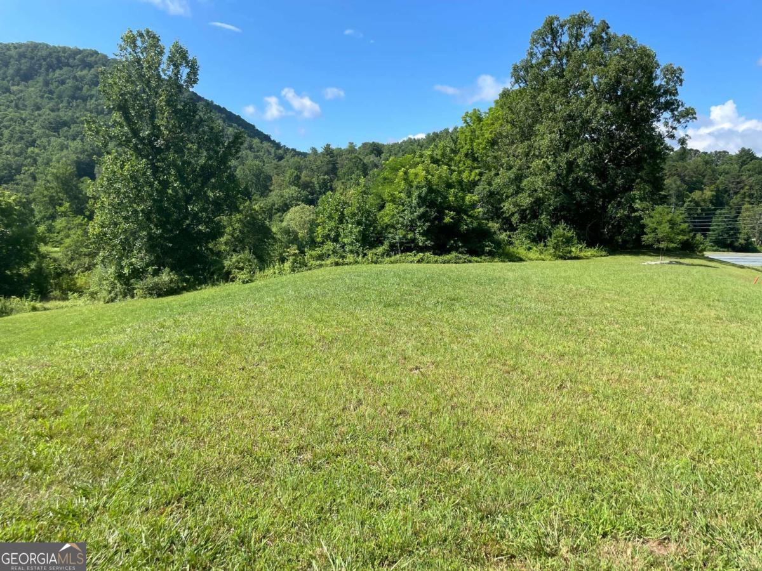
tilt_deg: -6.1
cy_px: 286
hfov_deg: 67.3
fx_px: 572
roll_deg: -1.2
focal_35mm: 26
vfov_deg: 53.1
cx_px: 381
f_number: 1.6
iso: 50
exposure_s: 1/2882
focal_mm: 4.2
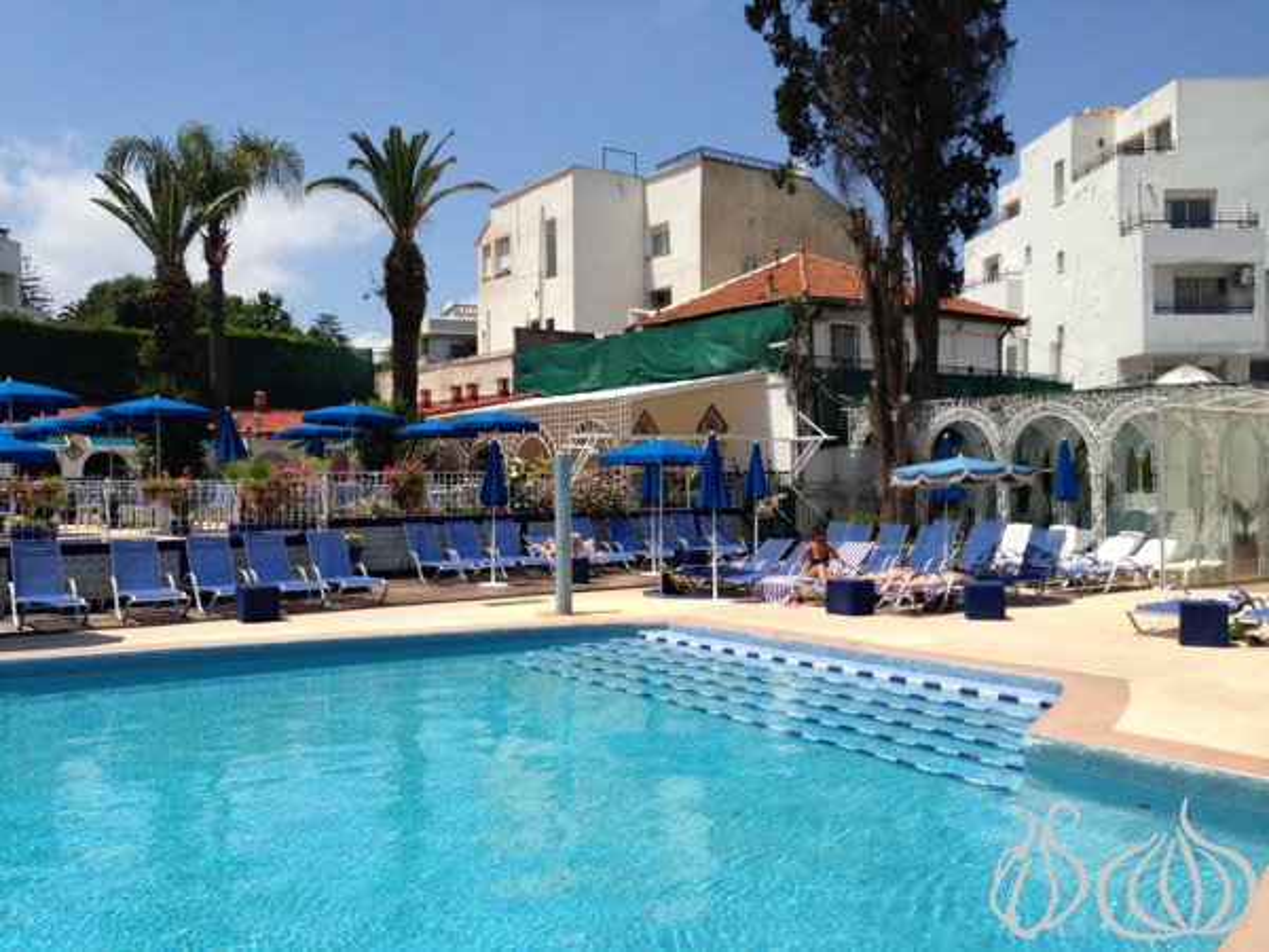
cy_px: 476
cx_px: 634
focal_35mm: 33
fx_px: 1210
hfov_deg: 55.4
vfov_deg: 42.9
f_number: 2.4
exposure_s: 1/2358
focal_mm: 4.13
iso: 50
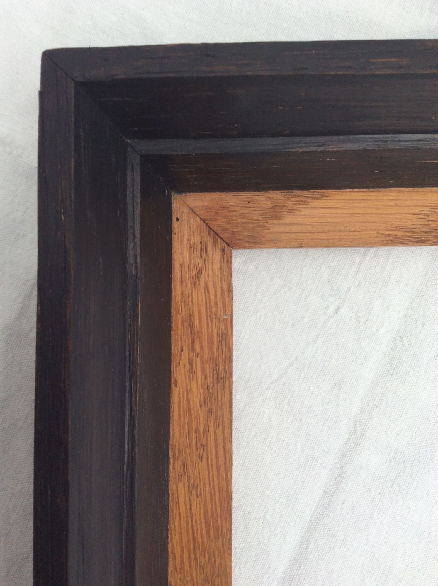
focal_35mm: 32
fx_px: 541
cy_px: 293
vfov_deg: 56.9
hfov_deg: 44.1
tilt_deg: -86.9
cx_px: 219
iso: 32
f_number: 2.4
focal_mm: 3.3
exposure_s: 1/109
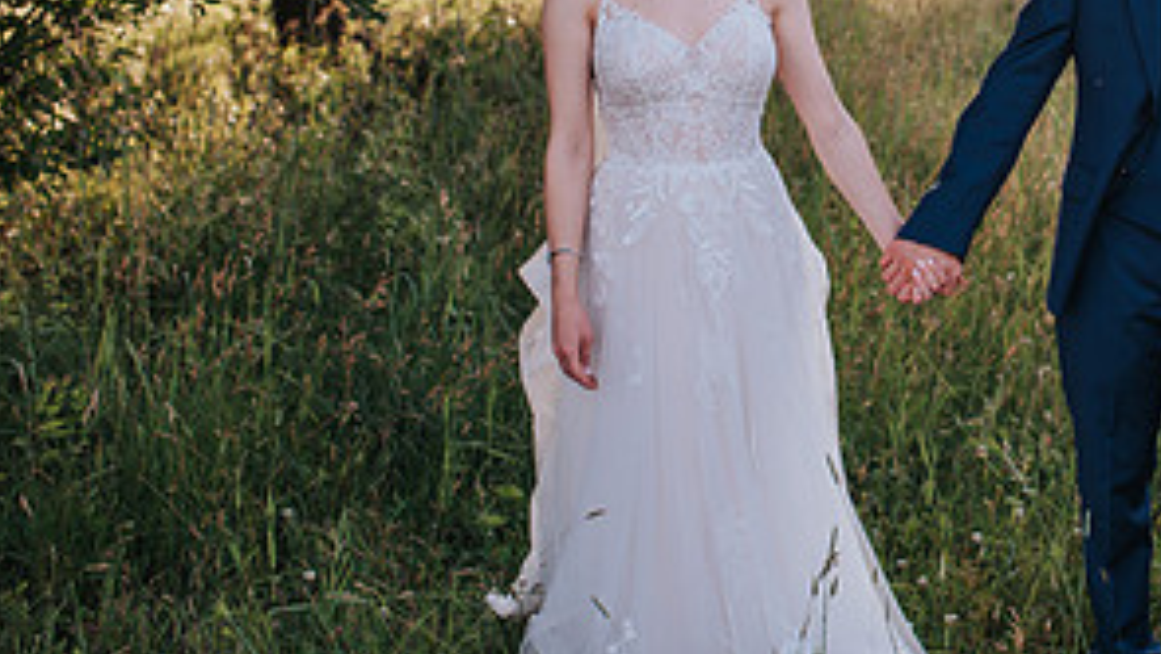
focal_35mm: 72
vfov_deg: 16.7
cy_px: 191
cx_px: 964
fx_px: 2217
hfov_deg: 28.6
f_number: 2.8
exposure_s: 1/400
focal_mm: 35
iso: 200
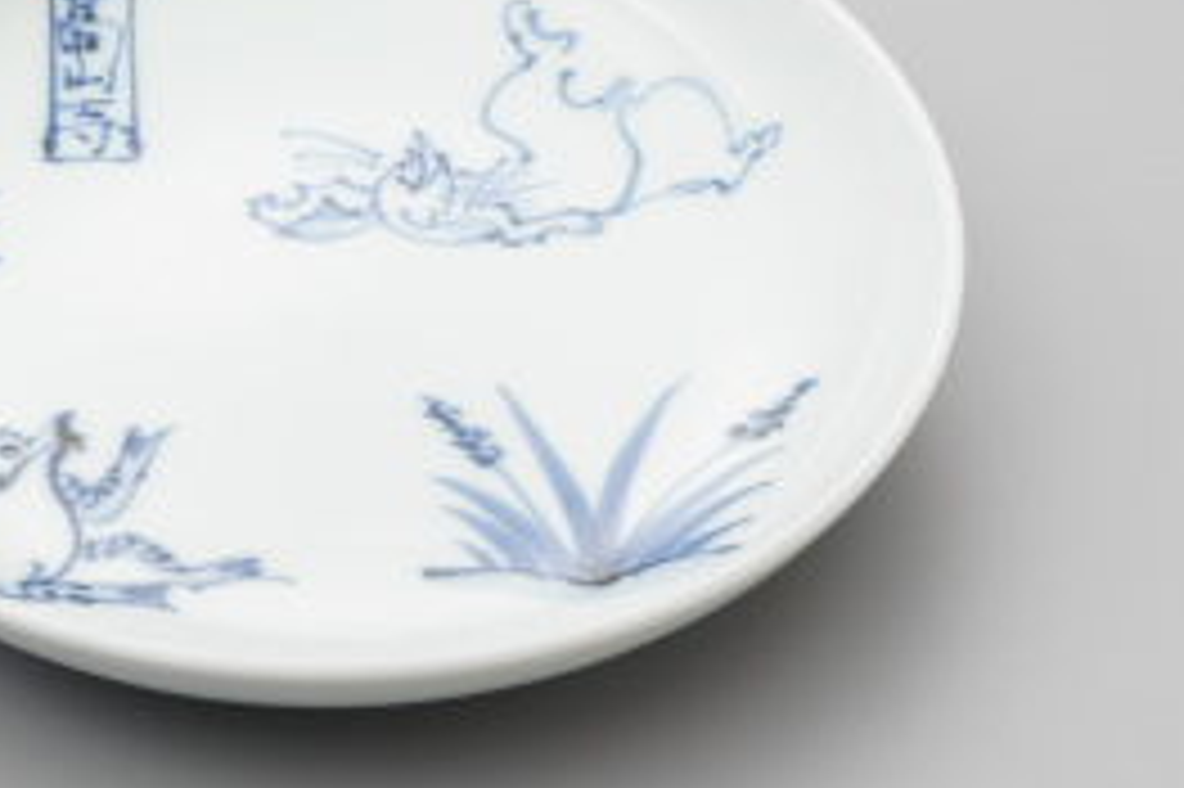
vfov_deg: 6.3
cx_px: 315
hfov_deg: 9.4
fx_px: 7198
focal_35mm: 219
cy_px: 279
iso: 200
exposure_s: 1/125
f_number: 11
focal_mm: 90
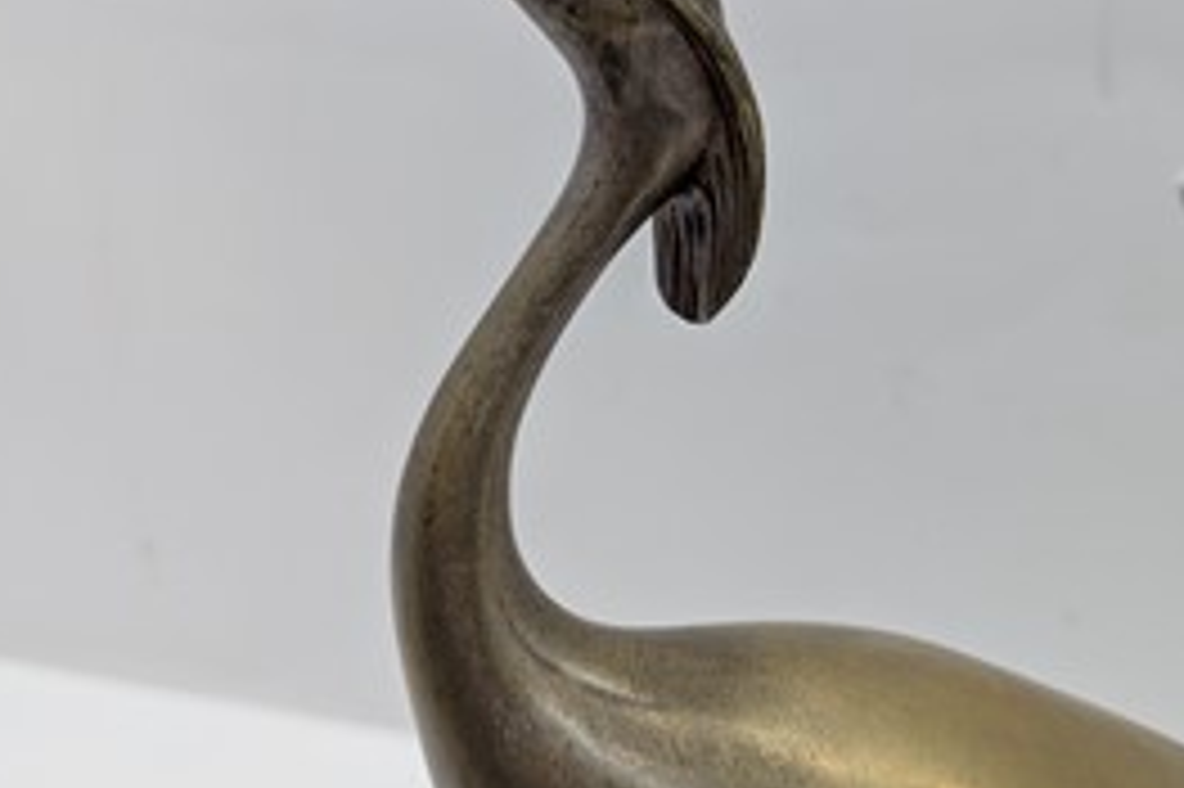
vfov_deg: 35.0
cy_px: 369
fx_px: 1249
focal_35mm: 38
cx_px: 578
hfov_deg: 50.7
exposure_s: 1/124
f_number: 1.85
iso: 89
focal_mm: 6.81
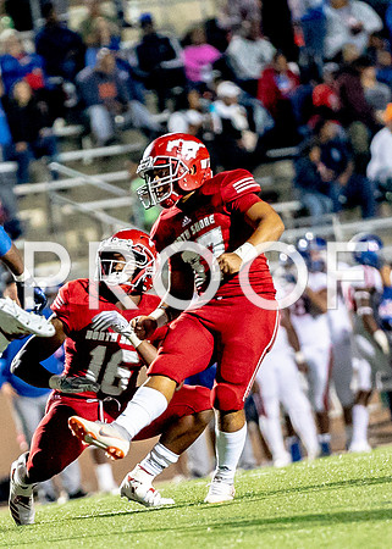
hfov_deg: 2.7
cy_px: 410
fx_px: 8174
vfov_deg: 3.8
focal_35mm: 524
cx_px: 64
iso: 6400
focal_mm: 200
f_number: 2.8
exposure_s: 1/1000
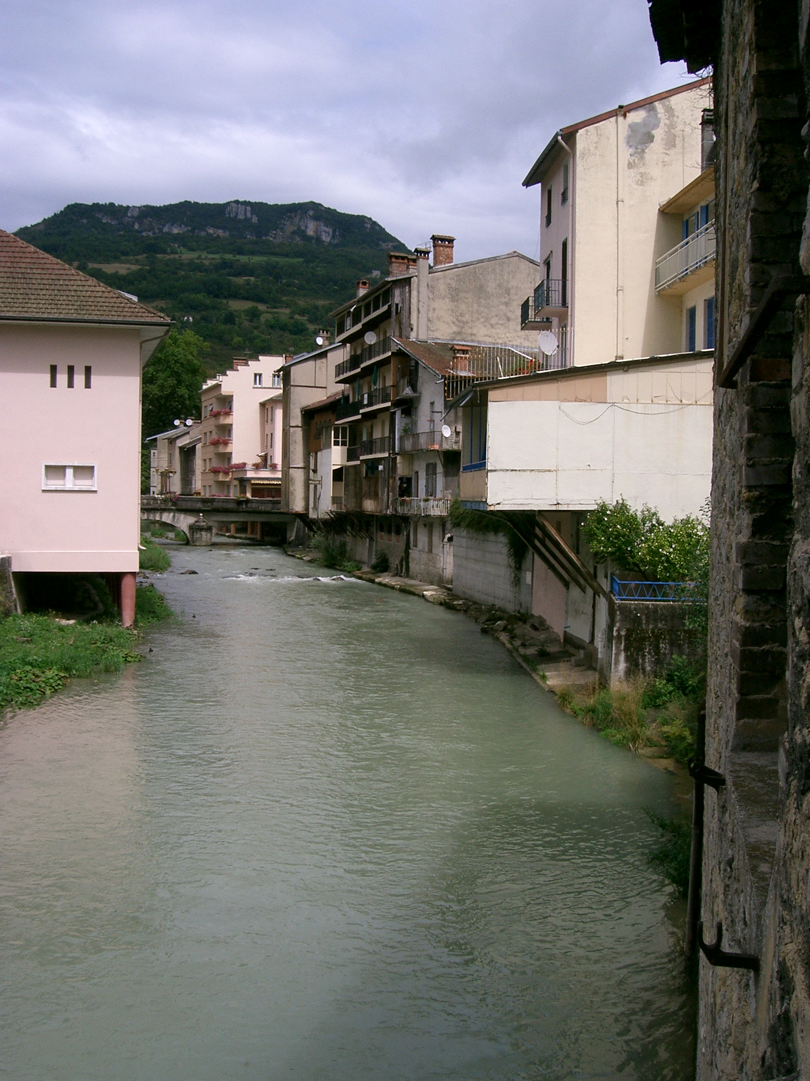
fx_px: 1217
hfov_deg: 36.8
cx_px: 405
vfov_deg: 47.9
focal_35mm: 39
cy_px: 540
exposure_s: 1/1250
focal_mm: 8
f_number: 4.8
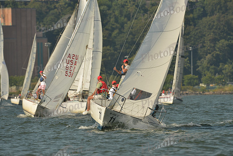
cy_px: 80
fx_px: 2817
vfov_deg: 3.2
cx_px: 118
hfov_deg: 4.7
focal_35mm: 435
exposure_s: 1/1250
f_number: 7.1
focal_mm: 400
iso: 320
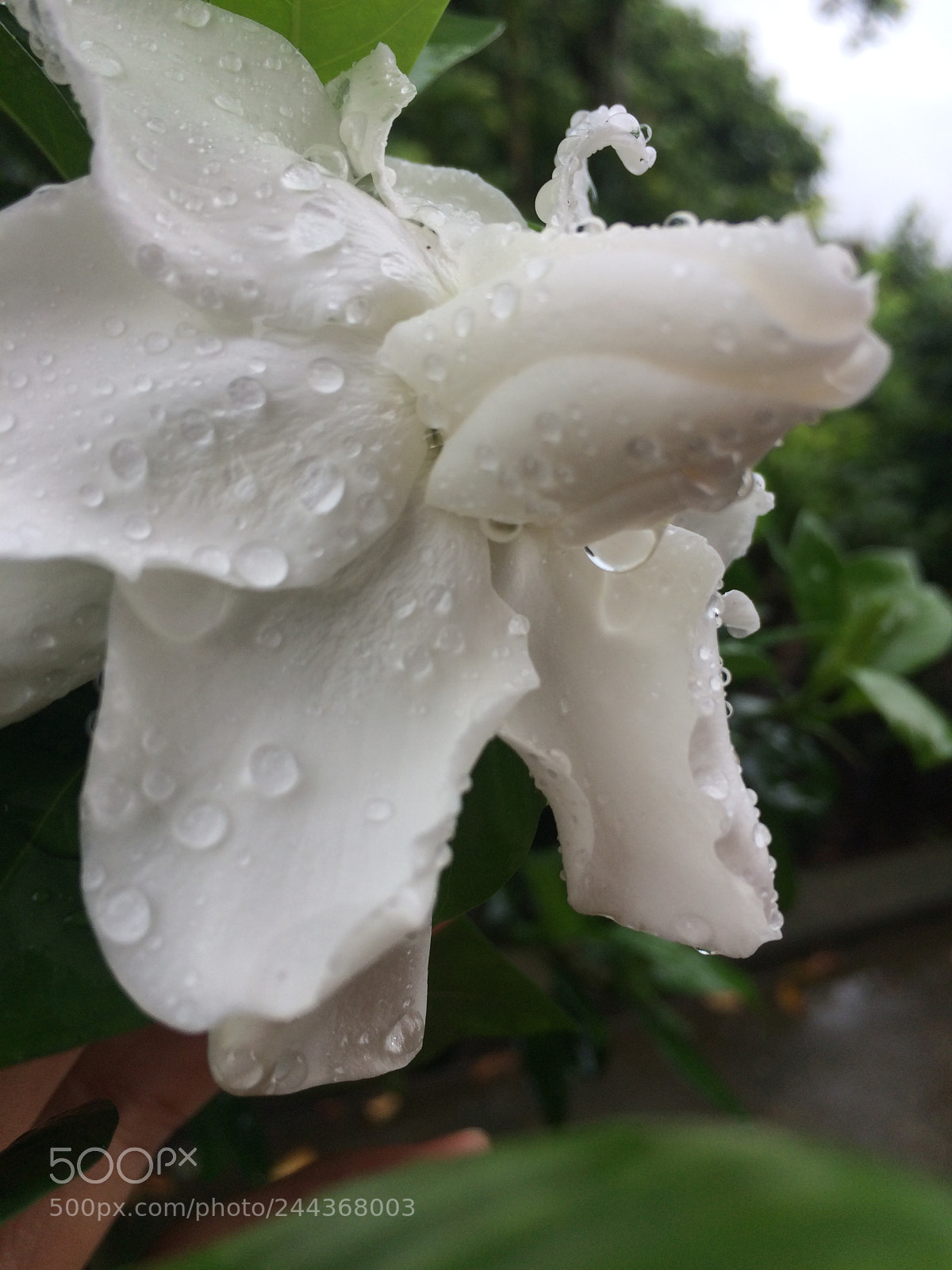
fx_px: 1063
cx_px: 476
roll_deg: -0.8
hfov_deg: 48.2
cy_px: 635
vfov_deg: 61.7
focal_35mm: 29
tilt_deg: -16.3
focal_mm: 4.15
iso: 32
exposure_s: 1/513
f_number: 2.2
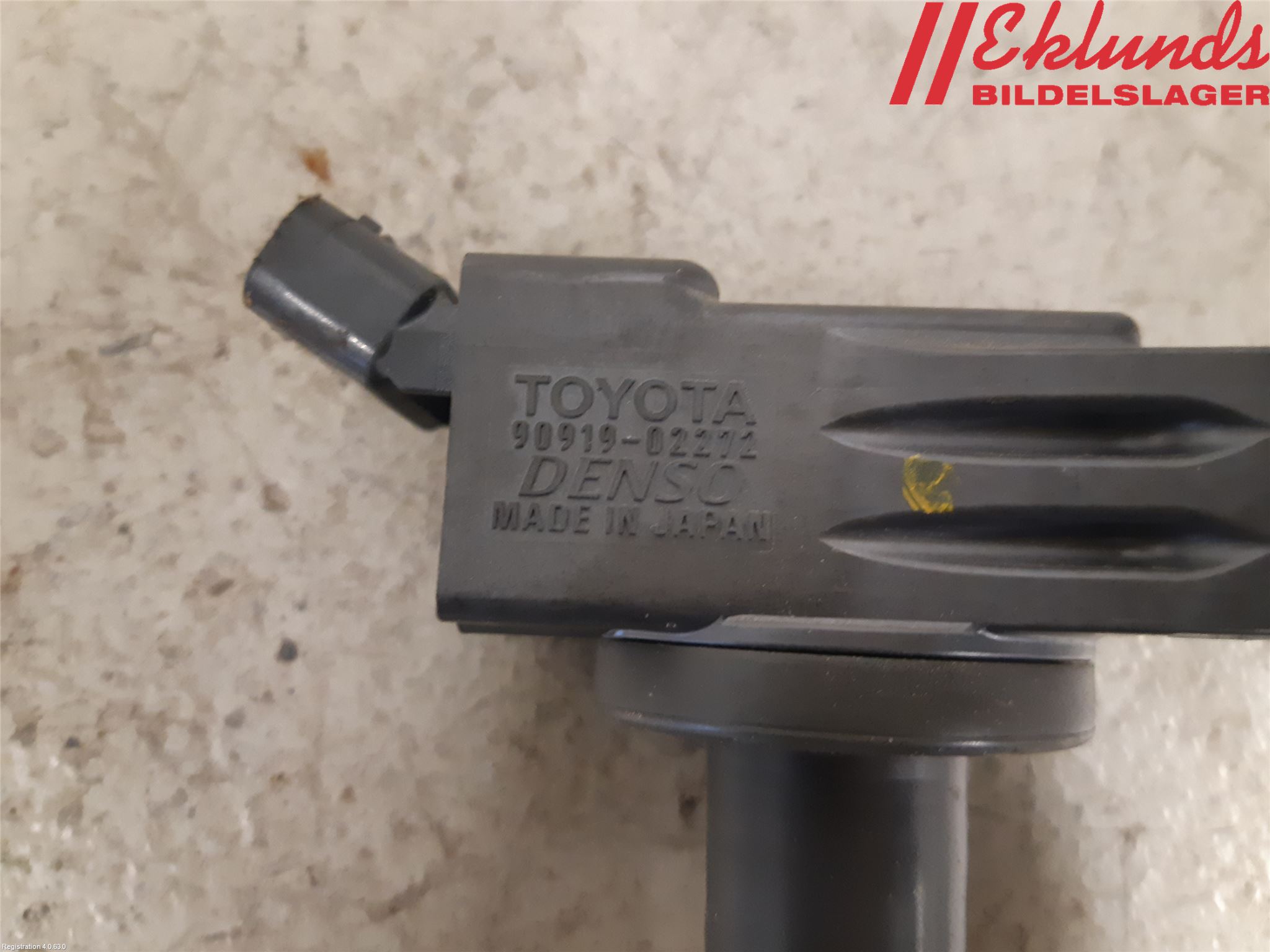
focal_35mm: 26
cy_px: 476
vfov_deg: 53.1
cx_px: 635
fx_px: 954
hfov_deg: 67.3
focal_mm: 3.93
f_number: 1.7
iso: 320
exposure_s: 1/25
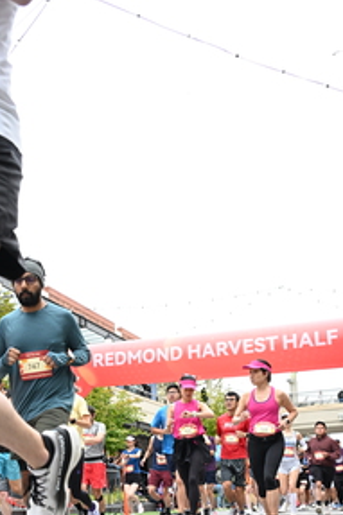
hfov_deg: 29.2
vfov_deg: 41.1
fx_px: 658
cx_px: 141
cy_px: 407
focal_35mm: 46
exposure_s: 1/640
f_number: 4
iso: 2000
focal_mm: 24
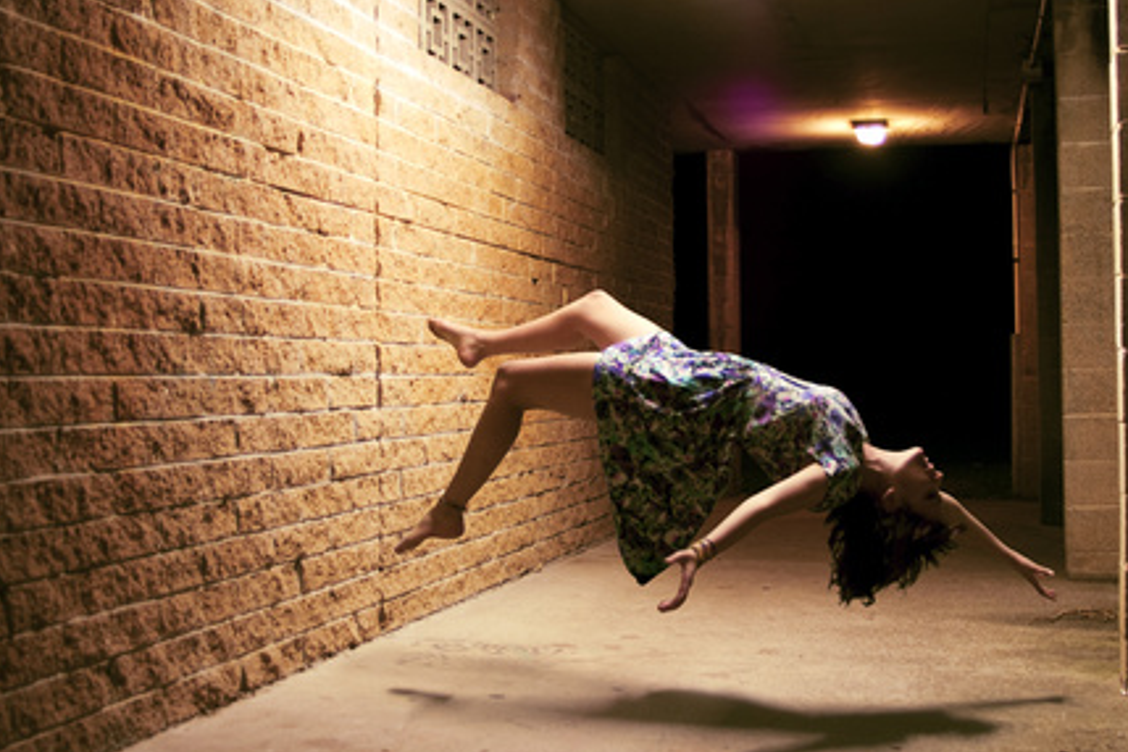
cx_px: 576
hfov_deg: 40.3
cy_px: 389
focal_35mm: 49
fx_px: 1535
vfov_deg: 27.5
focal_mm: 28
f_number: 4
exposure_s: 1/4
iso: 400
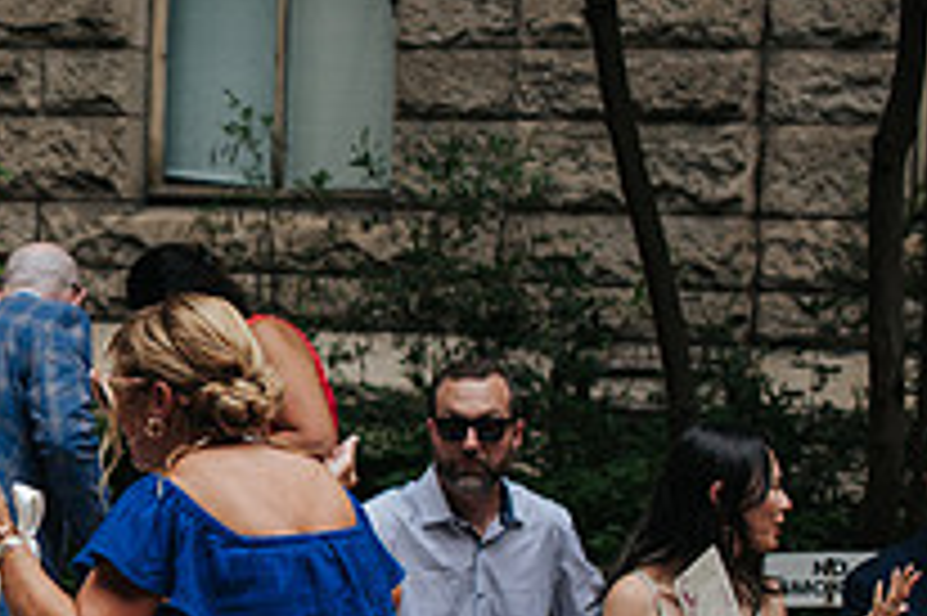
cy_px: 492
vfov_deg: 9.7
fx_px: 3628
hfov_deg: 14.0
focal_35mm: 141
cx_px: -274
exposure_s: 1/500
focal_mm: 50
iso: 320
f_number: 4
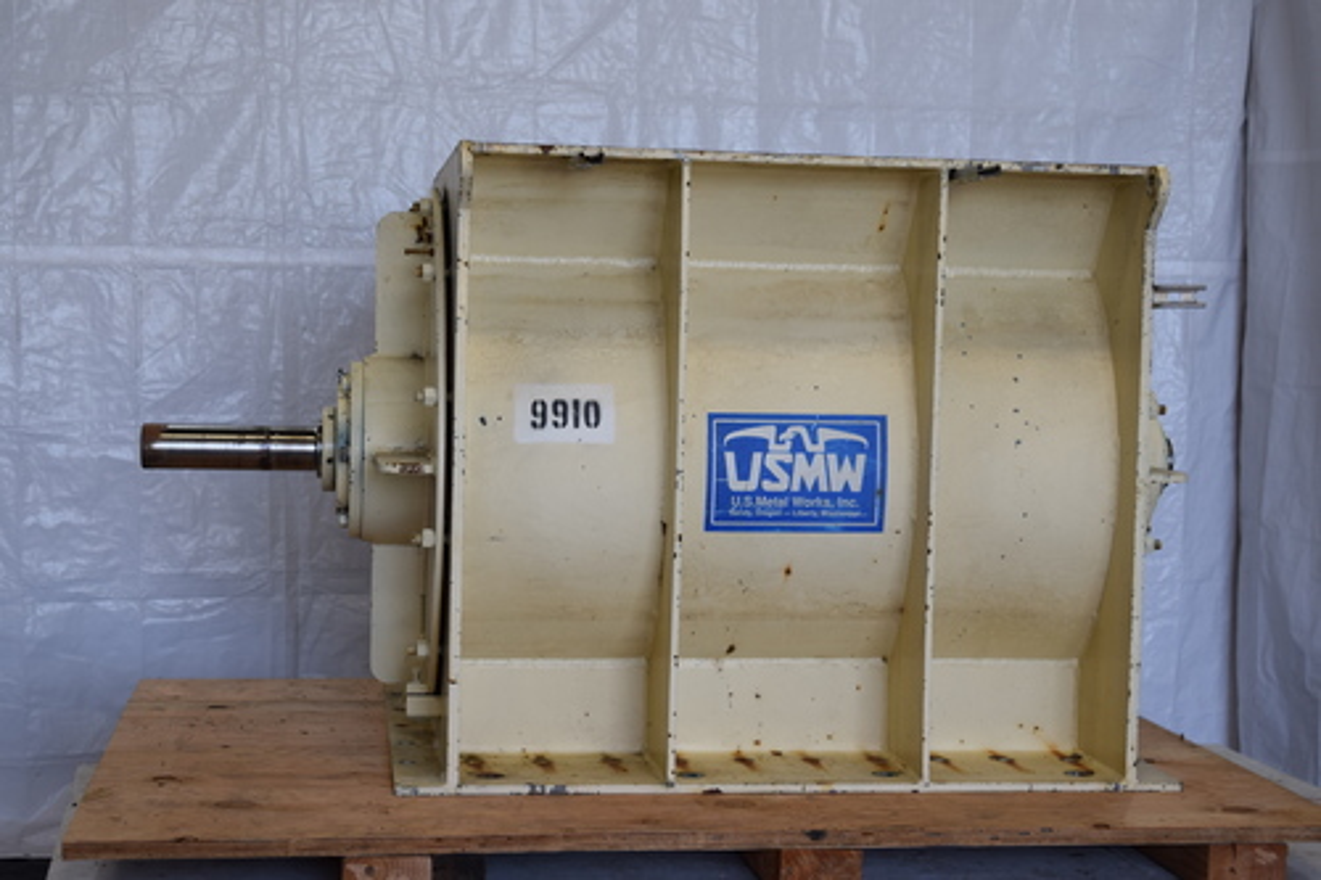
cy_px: 440
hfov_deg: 33.4
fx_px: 2201
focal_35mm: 60
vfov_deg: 22.6
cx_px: 660
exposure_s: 1/125
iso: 400
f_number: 5.6
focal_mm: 40
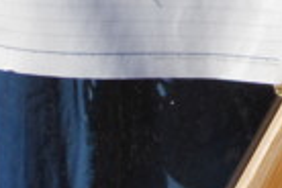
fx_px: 1770
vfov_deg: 5.8
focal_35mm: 226
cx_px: 86
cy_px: -280
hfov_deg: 9.1
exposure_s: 1/800
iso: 125
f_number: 3.2
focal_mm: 8.5
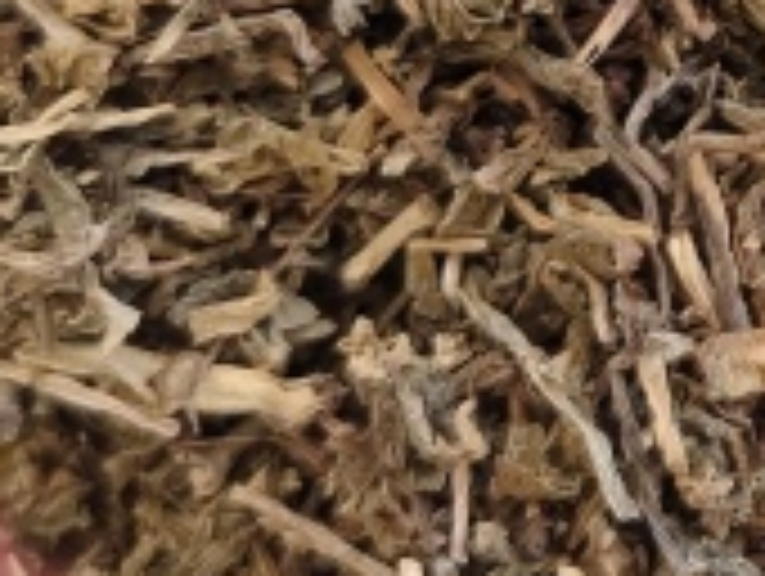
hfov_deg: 16.8
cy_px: -256
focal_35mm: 108
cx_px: 1094
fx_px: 2390
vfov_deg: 13.1
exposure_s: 1/436
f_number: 1.88
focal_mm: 5.56
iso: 3177
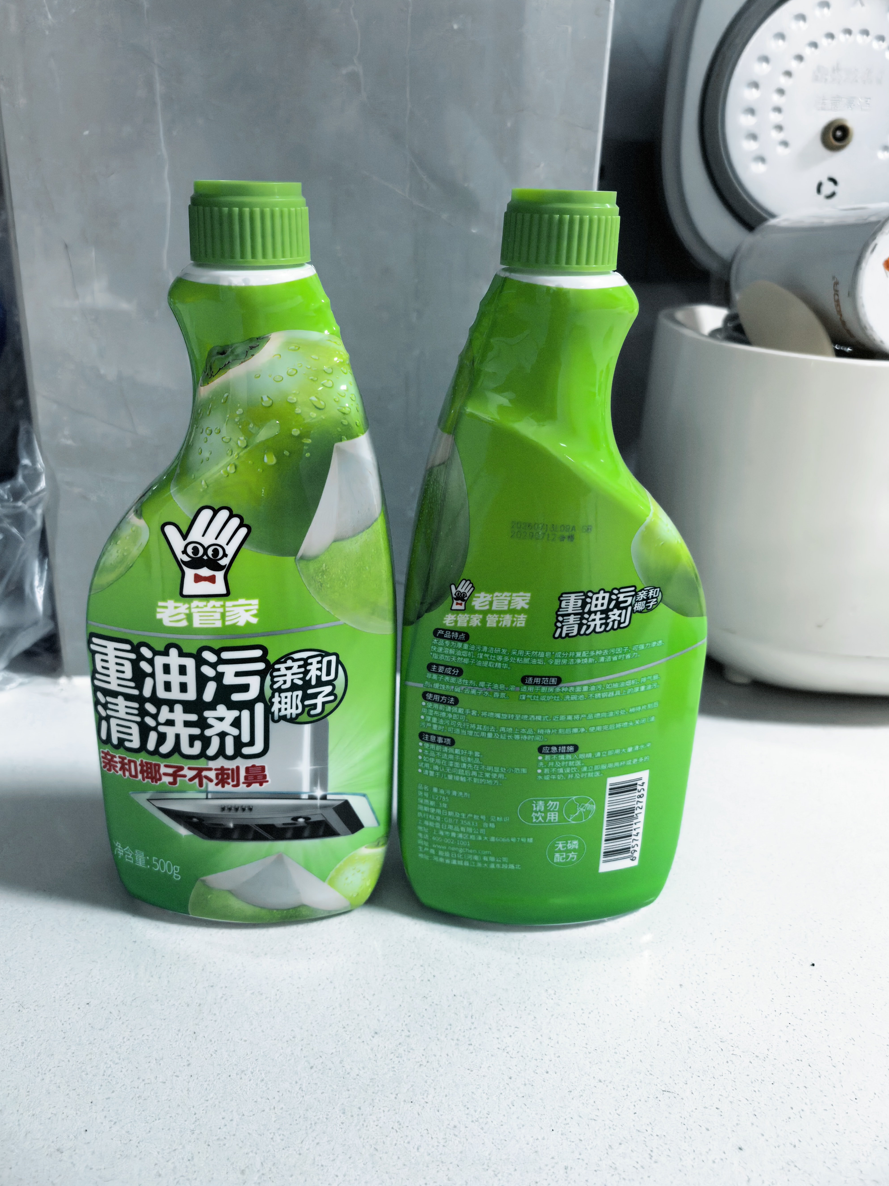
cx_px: 414
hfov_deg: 53.0
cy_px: 569
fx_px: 890
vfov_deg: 67.3
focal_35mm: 26
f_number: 2
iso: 400
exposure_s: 1/33.3
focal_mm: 5.75
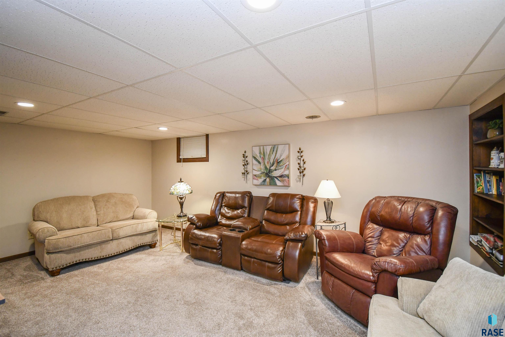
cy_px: 168
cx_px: 252
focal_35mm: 15
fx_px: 210
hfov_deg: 100.4
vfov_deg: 77.3
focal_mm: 10
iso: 1250
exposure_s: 1/40
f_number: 4.5
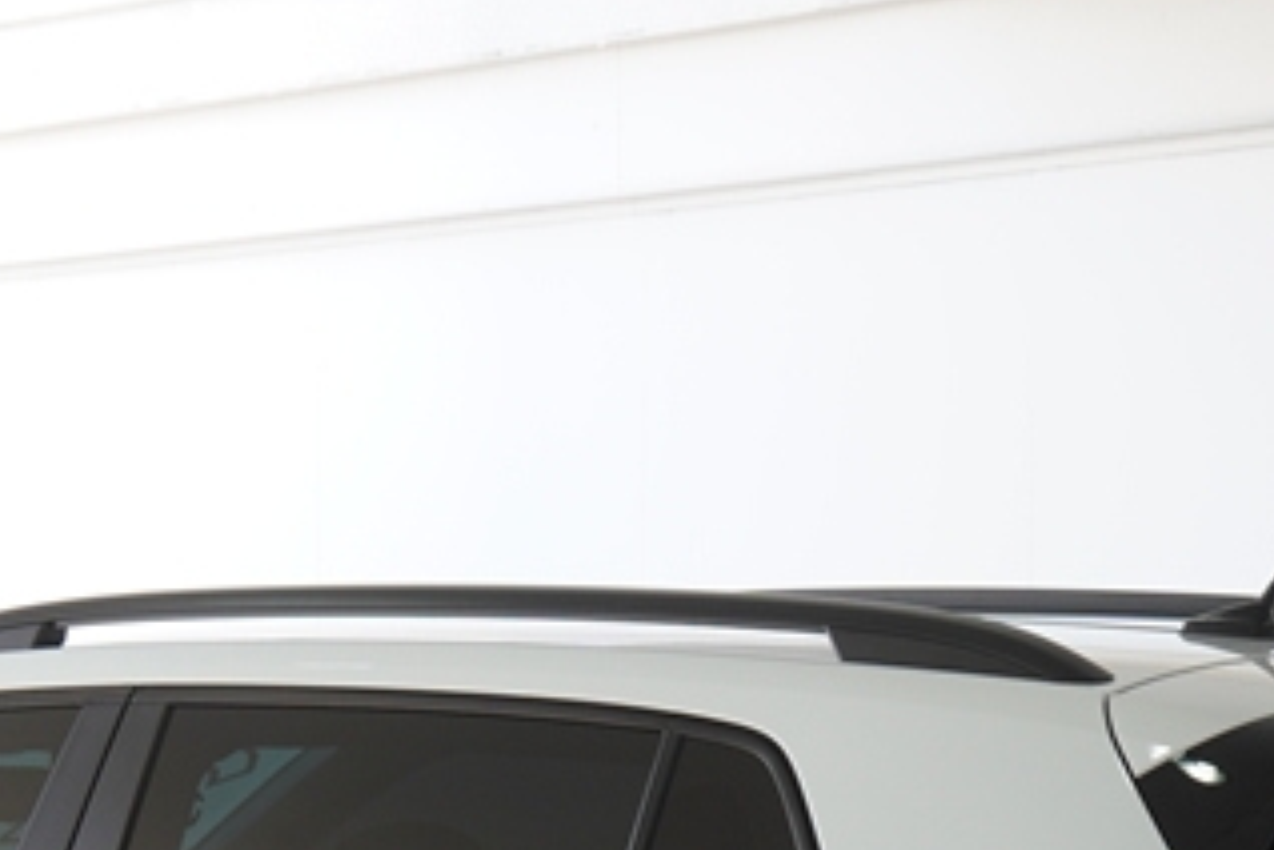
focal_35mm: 150
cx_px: 433
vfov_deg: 9.0
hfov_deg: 13.7
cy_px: 1253
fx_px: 5294
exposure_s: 1/125
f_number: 4.5
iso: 200
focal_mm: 31
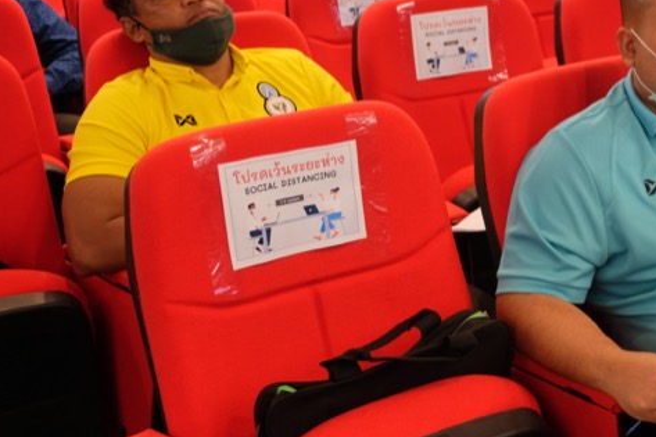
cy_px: 92
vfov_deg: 17.8
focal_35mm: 76
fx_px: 1384
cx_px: 710
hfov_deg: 24.9
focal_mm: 23.2
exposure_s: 1/17
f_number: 4.2
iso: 400
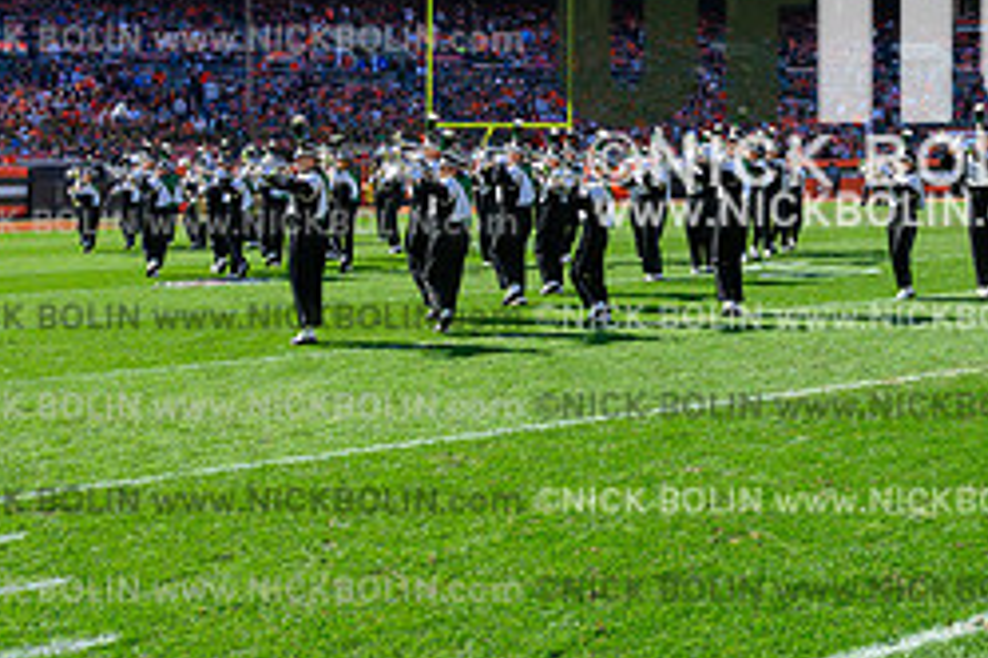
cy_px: 42
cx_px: 837
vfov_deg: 23.4
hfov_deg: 34.2
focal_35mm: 56
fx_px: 1537
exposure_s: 1/2500
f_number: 8
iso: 1000
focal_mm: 24
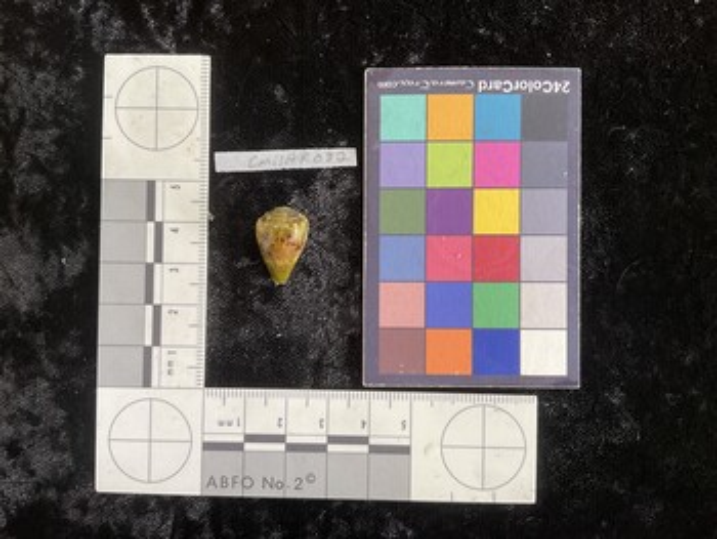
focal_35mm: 29
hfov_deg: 61.6
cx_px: 358
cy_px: 270
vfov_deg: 48.3
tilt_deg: -88.1
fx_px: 601
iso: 50
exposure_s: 1/60
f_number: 1.8
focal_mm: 3
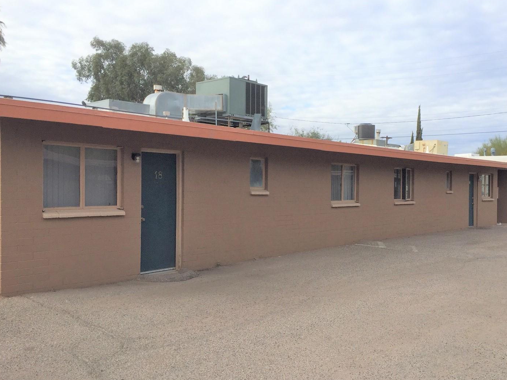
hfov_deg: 53.7
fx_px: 498
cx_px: 293
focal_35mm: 34
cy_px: 188
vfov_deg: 41.8
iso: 32
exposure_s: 1/1721
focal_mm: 4.15
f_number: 2.2
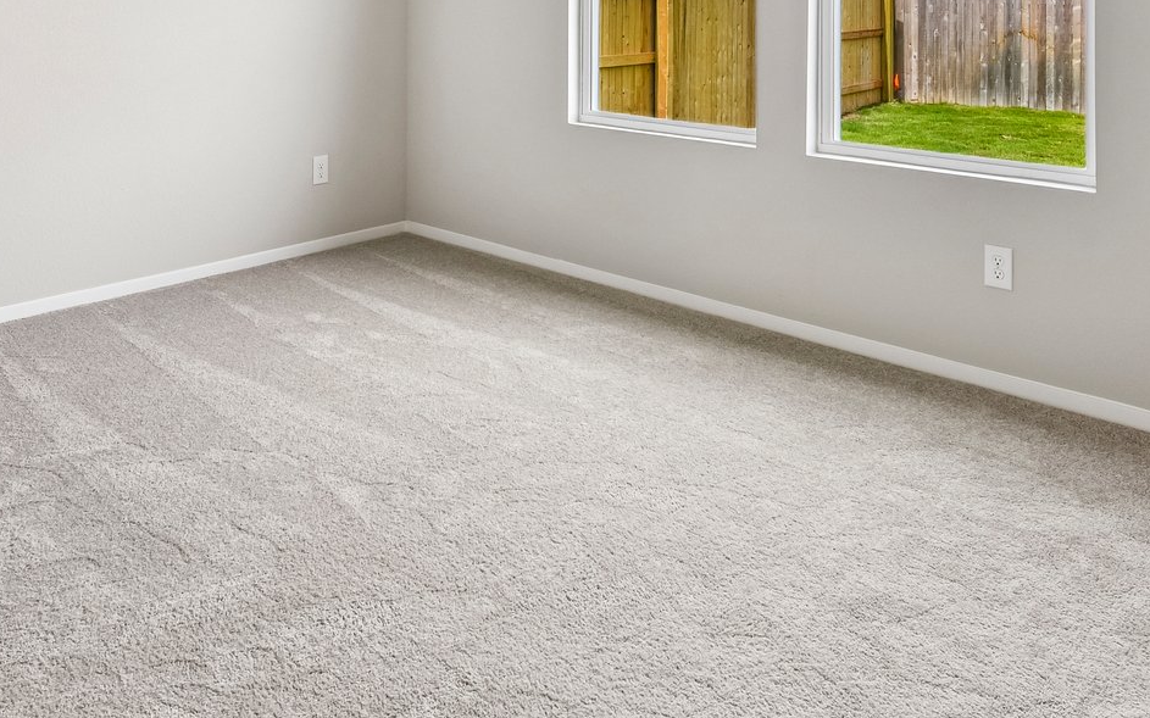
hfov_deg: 61.1
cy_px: -30
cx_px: 511
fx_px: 971
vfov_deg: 35.8
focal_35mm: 31
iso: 100
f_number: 8
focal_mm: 14
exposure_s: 1/20
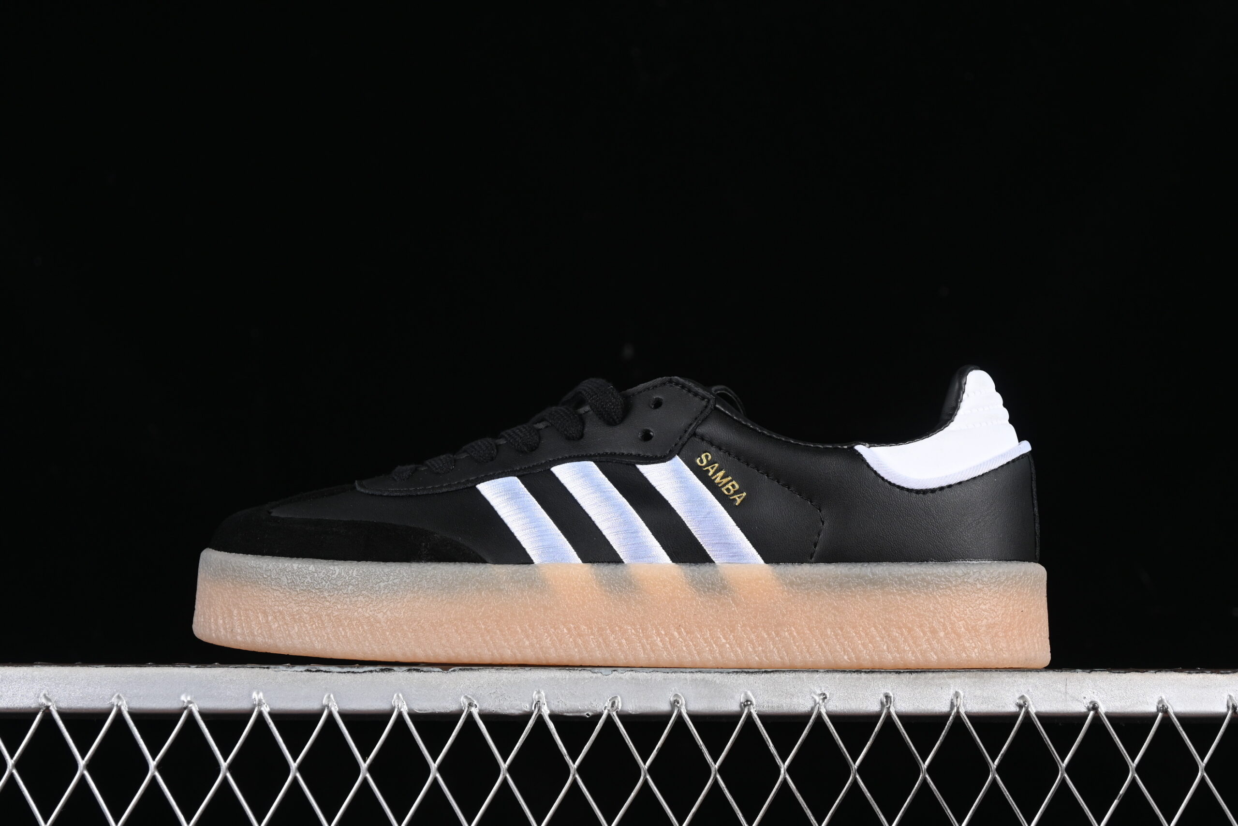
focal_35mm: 75
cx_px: 619
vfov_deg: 18.2
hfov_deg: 27.0
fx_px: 2579
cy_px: 413
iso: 160
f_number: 6.3
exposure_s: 1/60
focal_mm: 50
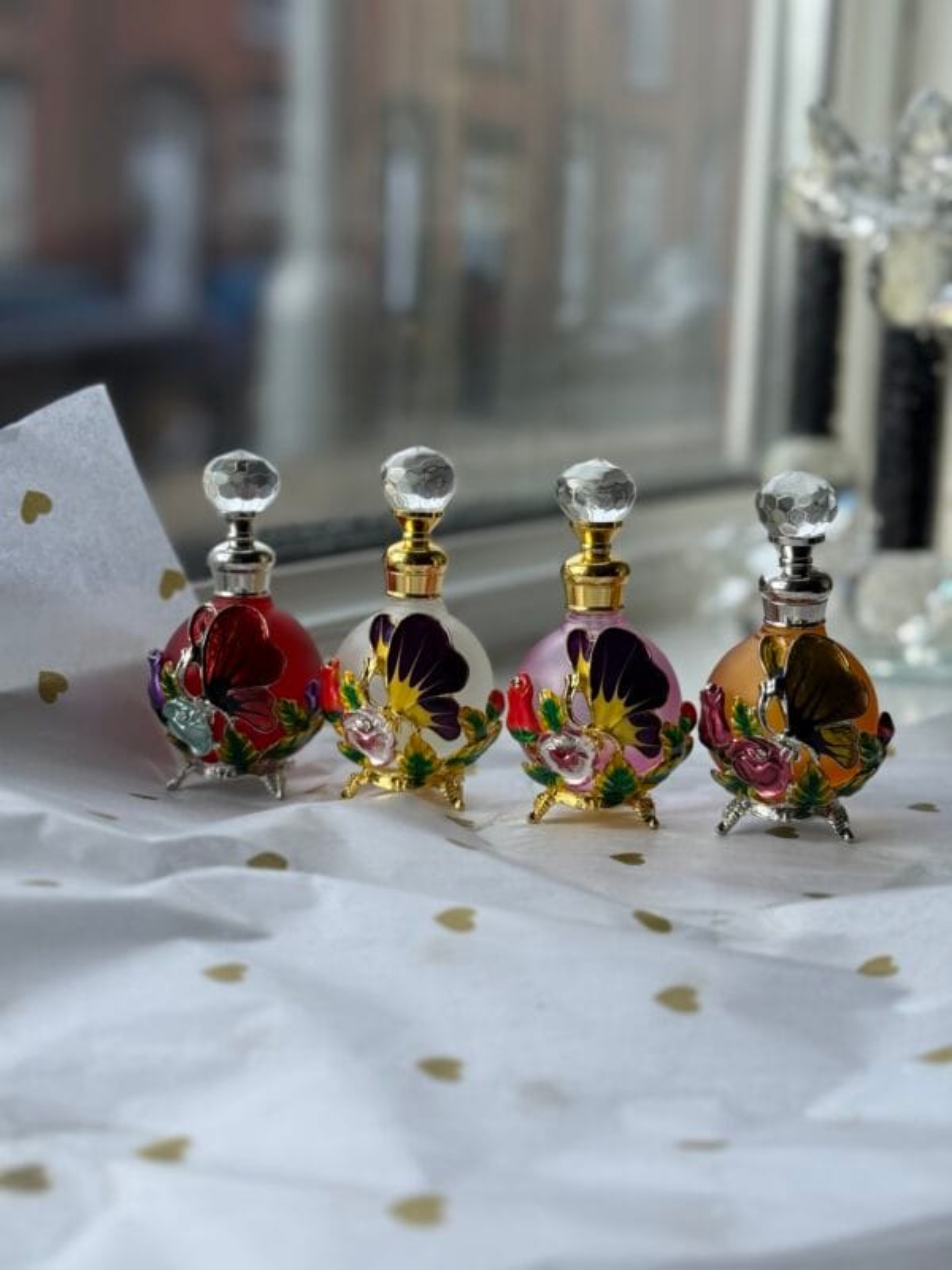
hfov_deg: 30.3
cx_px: 476
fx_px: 1760
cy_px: 635
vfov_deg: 39.7
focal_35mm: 48
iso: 64
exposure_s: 1/2088
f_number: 1.78
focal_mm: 6.76
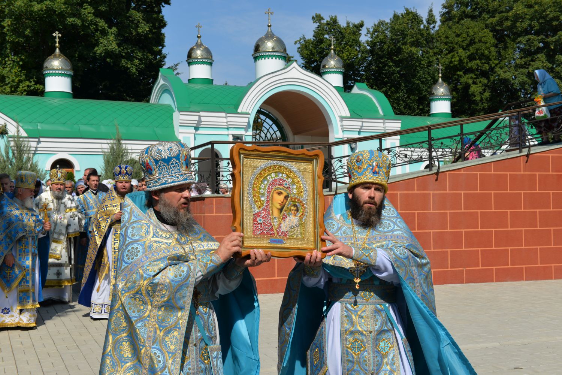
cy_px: 188
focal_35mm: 48
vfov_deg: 28.1
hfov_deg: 41.1
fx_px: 750
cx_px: 281
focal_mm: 48
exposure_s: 1/250
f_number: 8
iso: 100
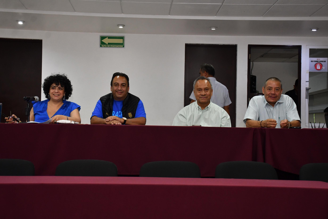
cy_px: 110
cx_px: 164
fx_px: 474
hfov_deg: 38.2
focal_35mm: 52
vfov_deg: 26.0
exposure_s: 1/100
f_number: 5.6
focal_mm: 35
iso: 1250
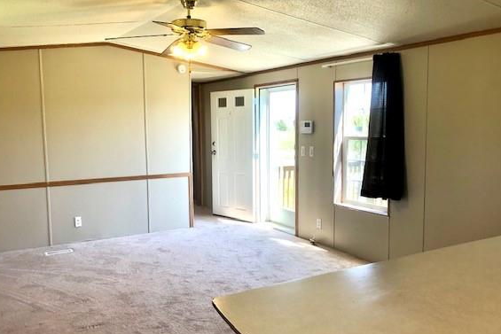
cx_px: 231
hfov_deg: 57.1
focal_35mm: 33
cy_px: 183
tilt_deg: -6.6
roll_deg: +0.0
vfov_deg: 40.0
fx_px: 459
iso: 40
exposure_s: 1/120
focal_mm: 3.99
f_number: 1.8
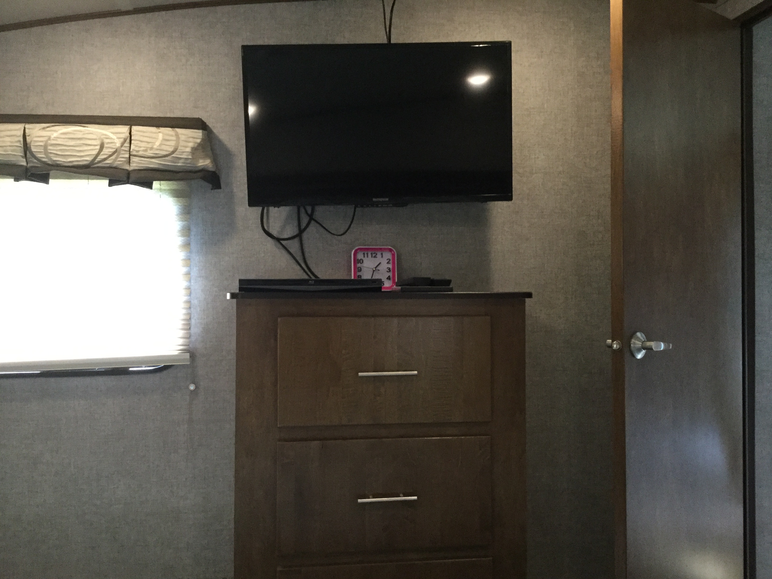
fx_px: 691
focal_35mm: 31
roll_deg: +0.8
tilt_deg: -1.0
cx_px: 386
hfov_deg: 58.4
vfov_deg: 45.4
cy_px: 290
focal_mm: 3.3
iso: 200
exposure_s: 1/17
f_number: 2.4
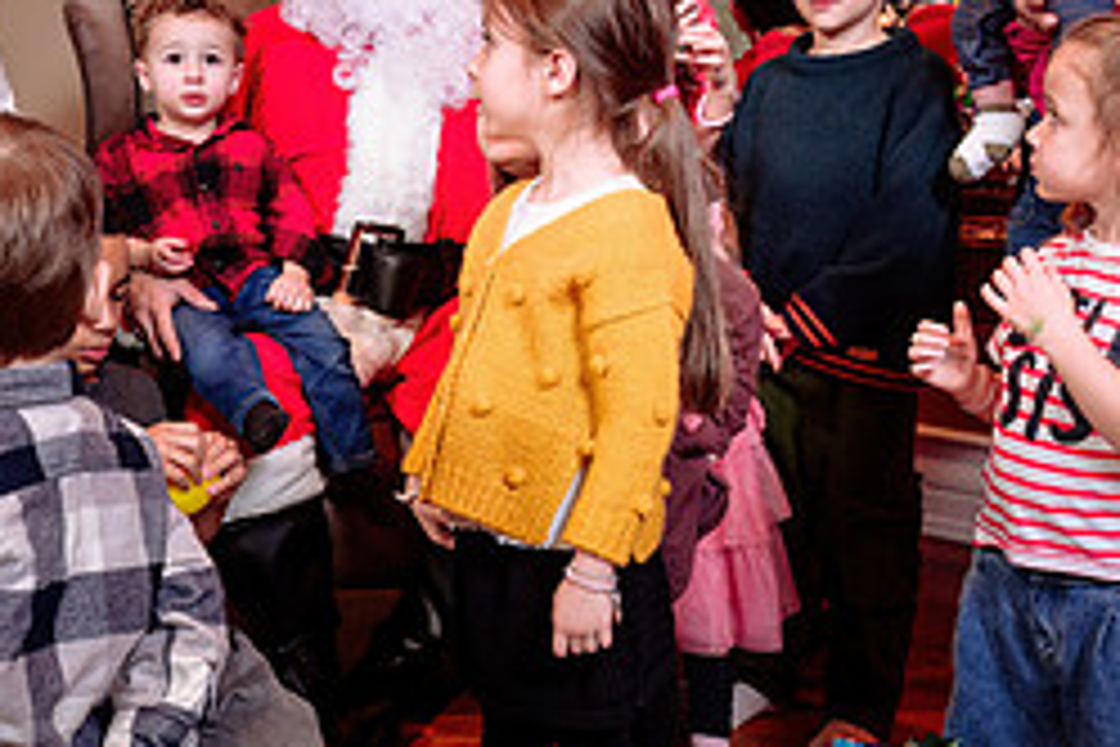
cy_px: 389
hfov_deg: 34.9
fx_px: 1742
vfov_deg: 24.2
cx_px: 279
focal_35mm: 56
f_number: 5
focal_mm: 24
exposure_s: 1/60
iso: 200
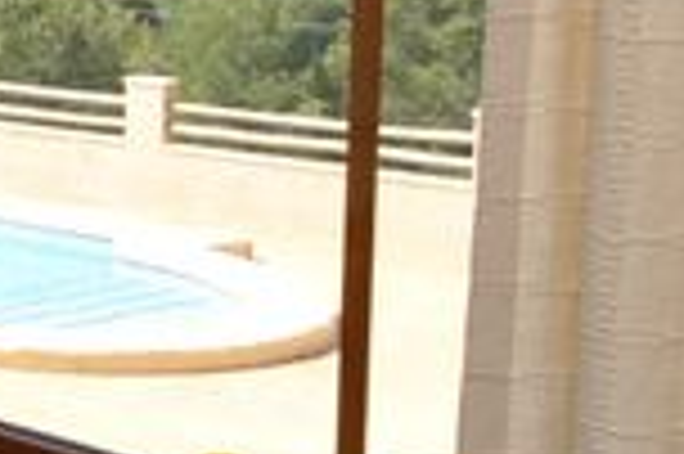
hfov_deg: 15.2
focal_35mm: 93
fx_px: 1765
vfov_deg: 14.4
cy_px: -25
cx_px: -857
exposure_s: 1/200
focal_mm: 10
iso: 200
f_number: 7.1
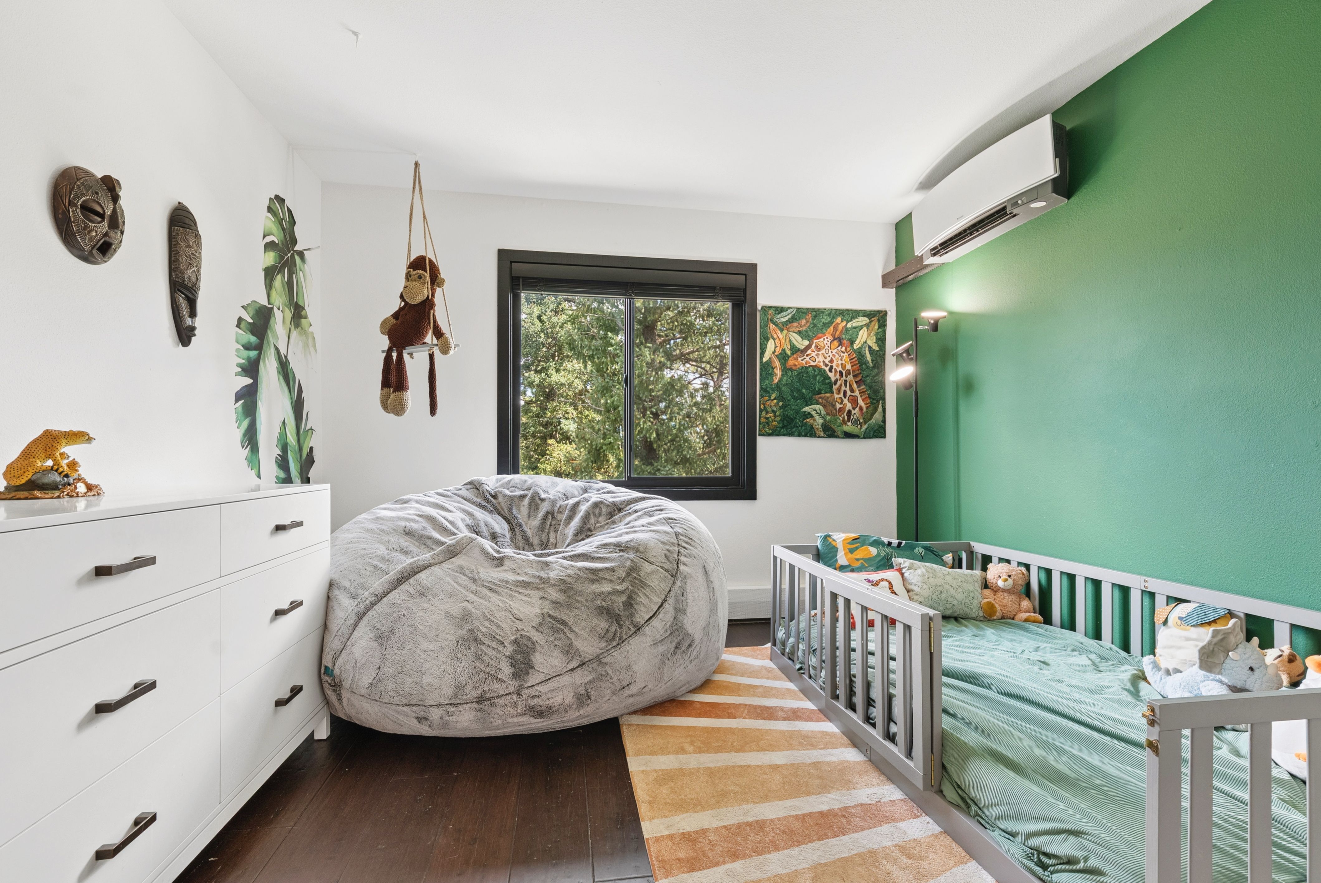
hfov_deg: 93.2
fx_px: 624
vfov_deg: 70.5
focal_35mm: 17
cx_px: 660
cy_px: 442
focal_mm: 17
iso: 800
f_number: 8
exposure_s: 1/30
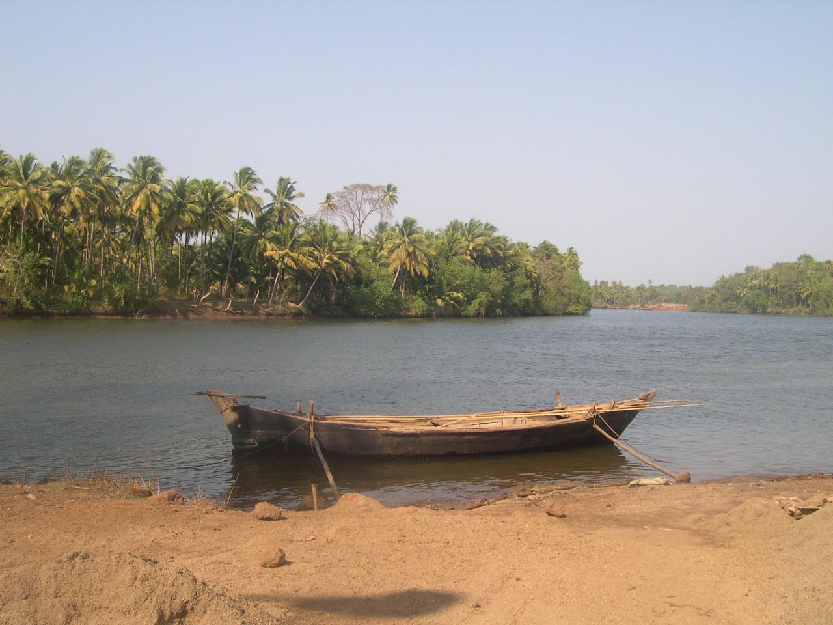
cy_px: 312
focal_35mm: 38
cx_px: 416
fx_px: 914
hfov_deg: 49.0
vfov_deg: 37.7
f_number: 7.6
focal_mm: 8
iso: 100
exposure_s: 1/125
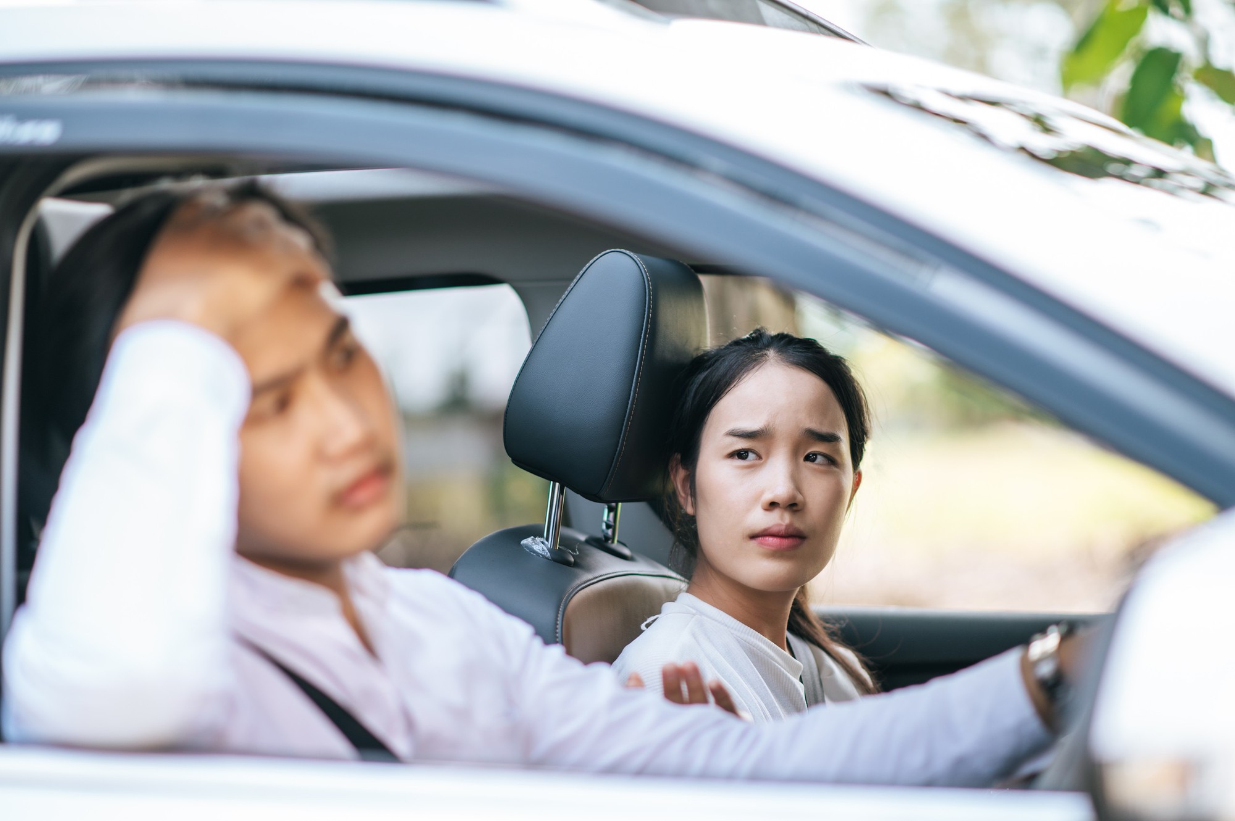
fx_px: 2914
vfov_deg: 16.0
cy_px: 410
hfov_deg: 23.9
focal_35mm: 85
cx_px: 618
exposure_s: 1/500
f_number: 1.8
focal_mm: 85
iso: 125
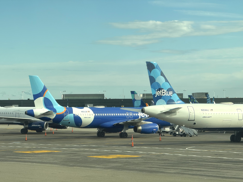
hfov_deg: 16.4
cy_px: 91
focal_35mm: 120
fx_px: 842
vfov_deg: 12.3
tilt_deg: -0.2
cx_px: 122
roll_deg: +0.6
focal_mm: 15.66
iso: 64
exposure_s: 1/572
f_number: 2.8
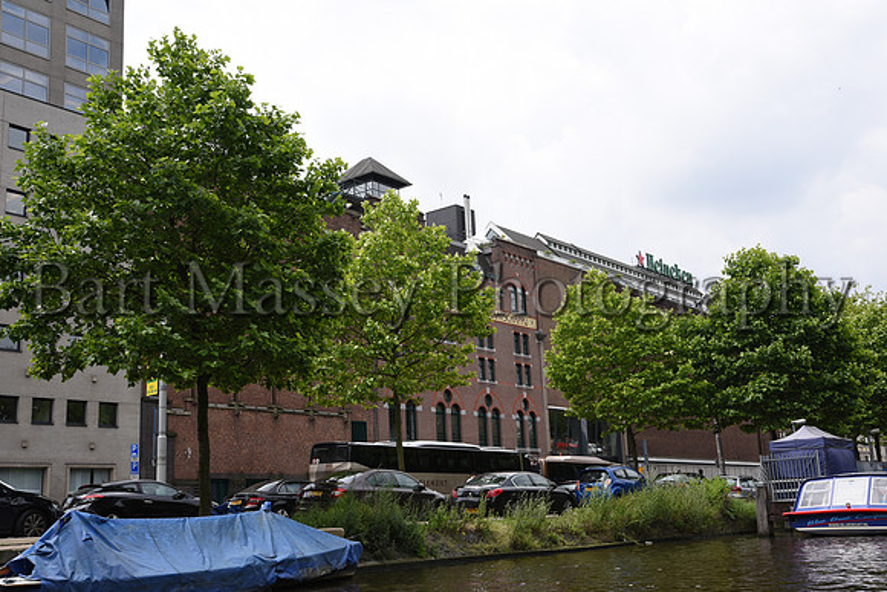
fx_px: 1035
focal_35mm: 42
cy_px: 296
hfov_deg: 46.4
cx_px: 444
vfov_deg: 31.9
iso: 160
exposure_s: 1/160
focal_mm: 42
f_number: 10
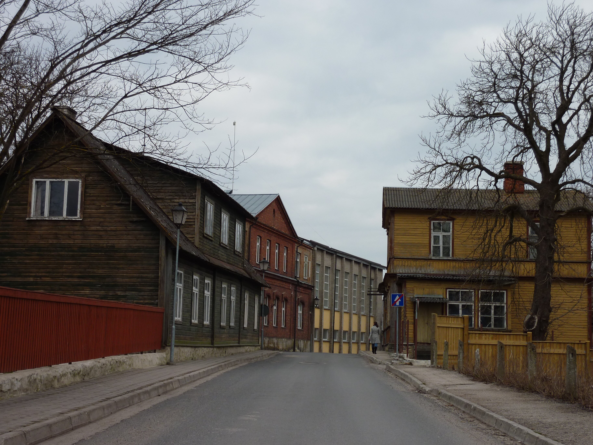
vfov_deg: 24.8
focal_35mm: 59
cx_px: 296
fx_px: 1011
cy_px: 222
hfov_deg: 32.7
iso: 80
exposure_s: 1/500
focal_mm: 9.7
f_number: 4.5
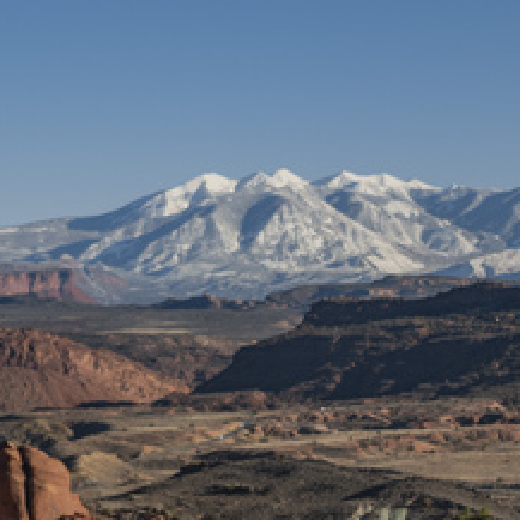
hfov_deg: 11.1
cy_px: 358
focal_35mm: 158
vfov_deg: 11.0
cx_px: 252
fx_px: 2685
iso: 200
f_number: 5.6
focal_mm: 47.5
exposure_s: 1/750
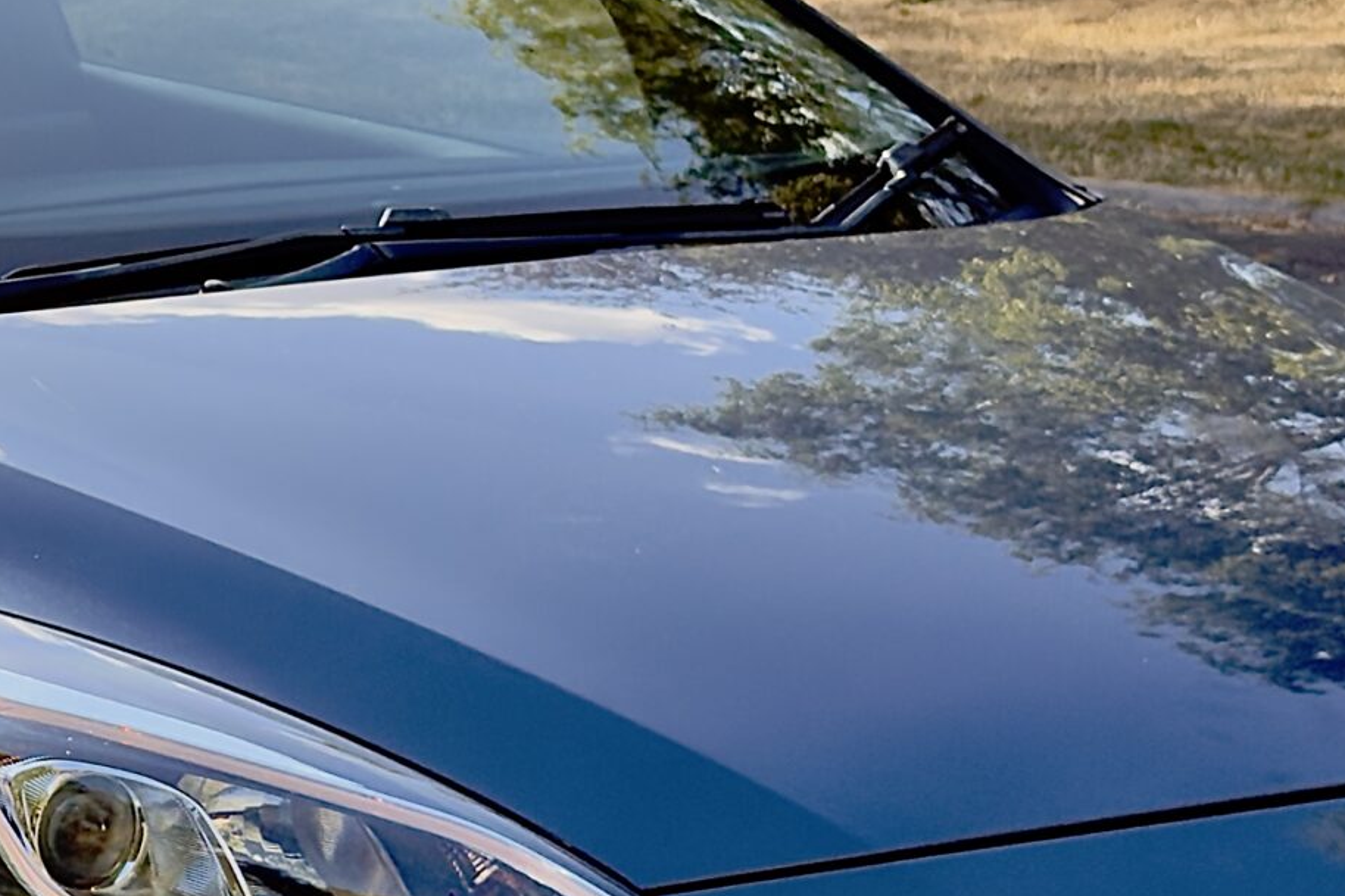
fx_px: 3810
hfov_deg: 19.8
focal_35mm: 102
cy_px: 650
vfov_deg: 13.4
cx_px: 231
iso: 80
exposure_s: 1/821
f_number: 1.78
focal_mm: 6.76
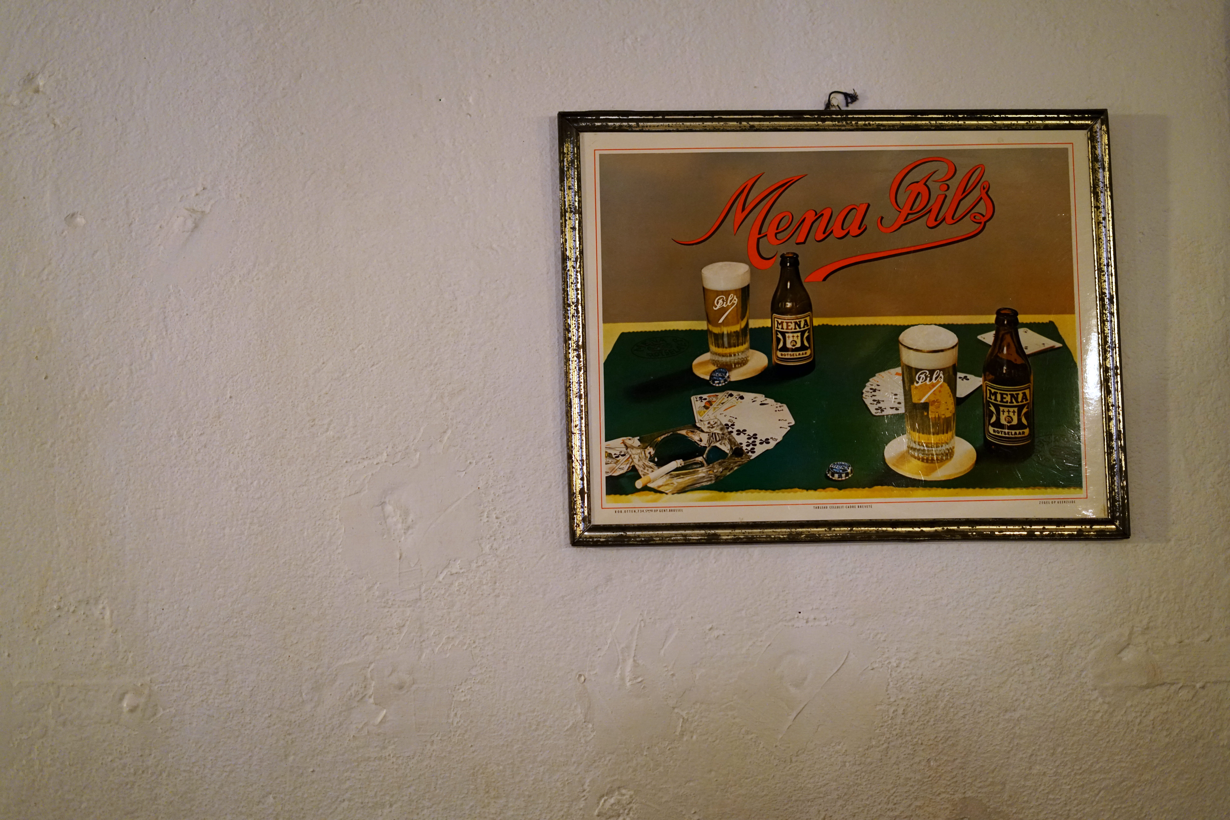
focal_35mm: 50
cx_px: 615
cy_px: 410
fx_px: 1708
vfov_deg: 27.0
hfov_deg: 39.6
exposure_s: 1/160
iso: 2500
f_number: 2
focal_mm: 50
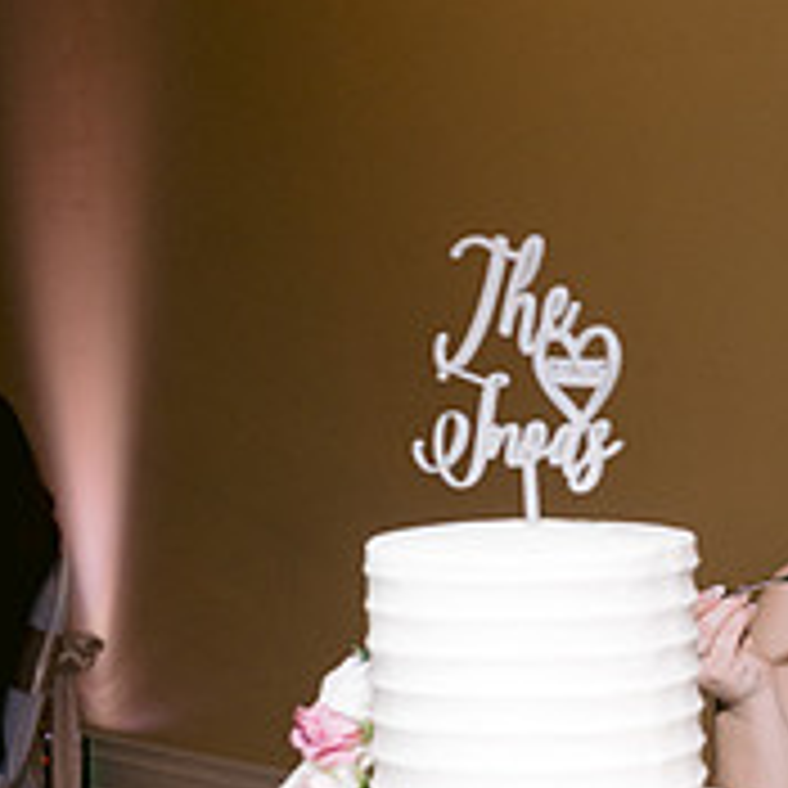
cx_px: 1167
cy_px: 661
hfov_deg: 15.4
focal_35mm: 105
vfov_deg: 16.4
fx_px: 2704
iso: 800
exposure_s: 1/160
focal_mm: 35
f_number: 4
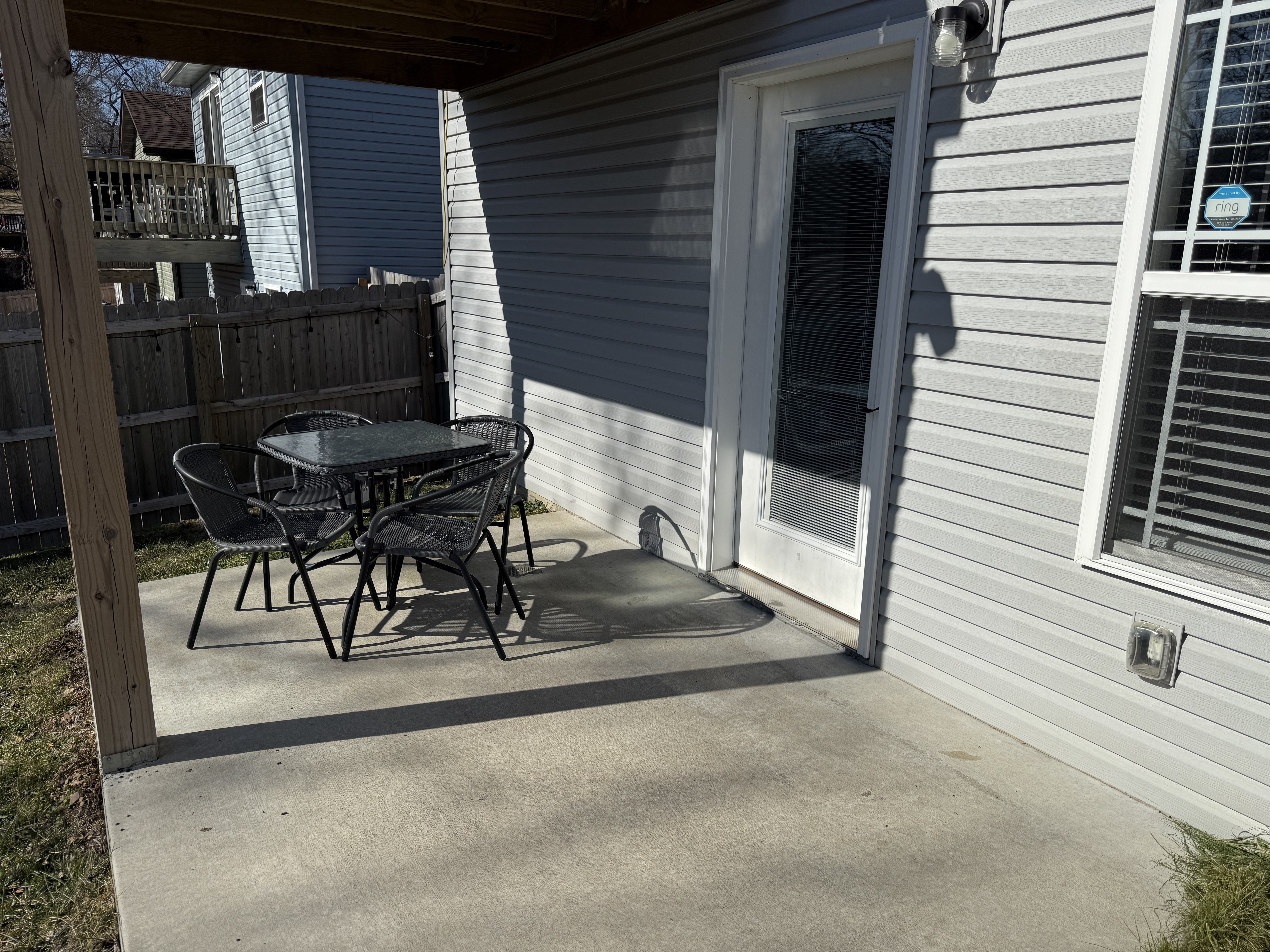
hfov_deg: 71.6
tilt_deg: -13.1
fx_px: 881
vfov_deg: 56.8
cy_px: 476
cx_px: 635
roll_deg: -1.0
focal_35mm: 24
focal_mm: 6.76
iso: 80
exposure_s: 1/9091
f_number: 1.78
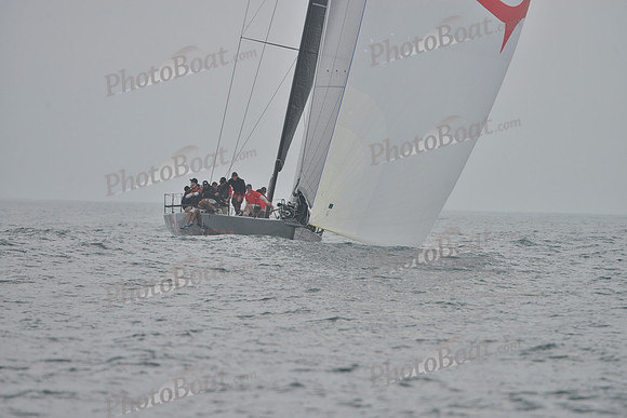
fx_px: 6968
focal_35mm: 400
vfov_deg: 3.4
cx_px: 314
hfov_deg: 5.2
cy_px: 209
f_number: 6.3
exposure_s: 1/800
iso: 280
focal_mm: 400
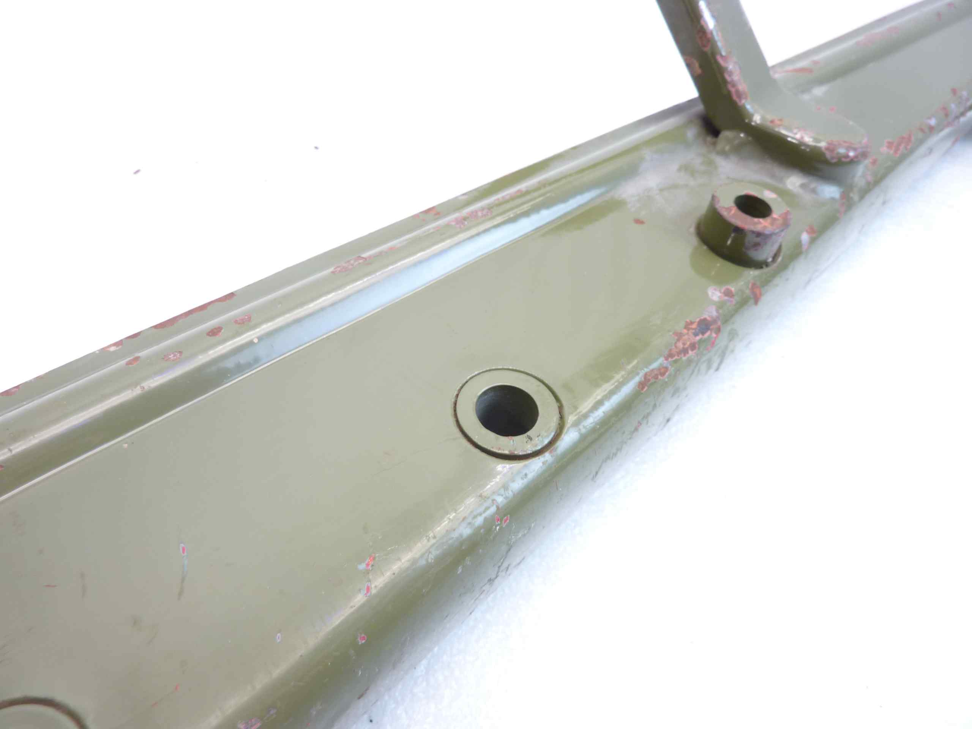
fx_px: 702
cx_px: 486
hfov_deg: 69.4
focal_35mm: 25
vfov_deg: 54.9
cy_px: 364
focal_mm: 4.1
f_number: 3.3
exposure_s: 1/8
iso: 80
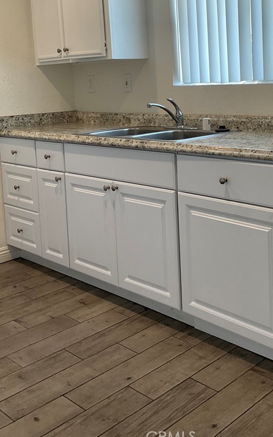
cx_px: 184
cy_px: 133
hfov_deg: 29.0
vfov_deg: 44.3
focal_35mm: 44
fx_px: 524
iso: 40
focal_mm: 3
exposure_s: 1/120
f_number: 1.8
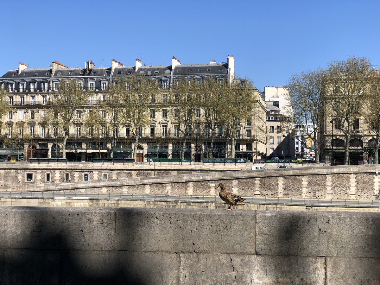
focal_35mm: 52
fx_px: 571
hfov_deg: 36.8
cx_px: 190
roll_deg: +0.4
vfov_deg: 28.0
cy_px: 142
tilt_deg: +1.3
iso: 16
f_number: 2.4
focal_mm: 6
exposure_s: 1/991
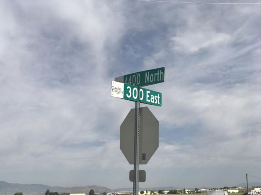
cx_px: 130
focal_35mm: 57
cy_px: 98
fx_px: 430
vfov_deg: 25.7
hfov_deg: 33.8
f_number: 2.8
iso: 20
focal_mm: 6.6
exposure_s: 1/1808
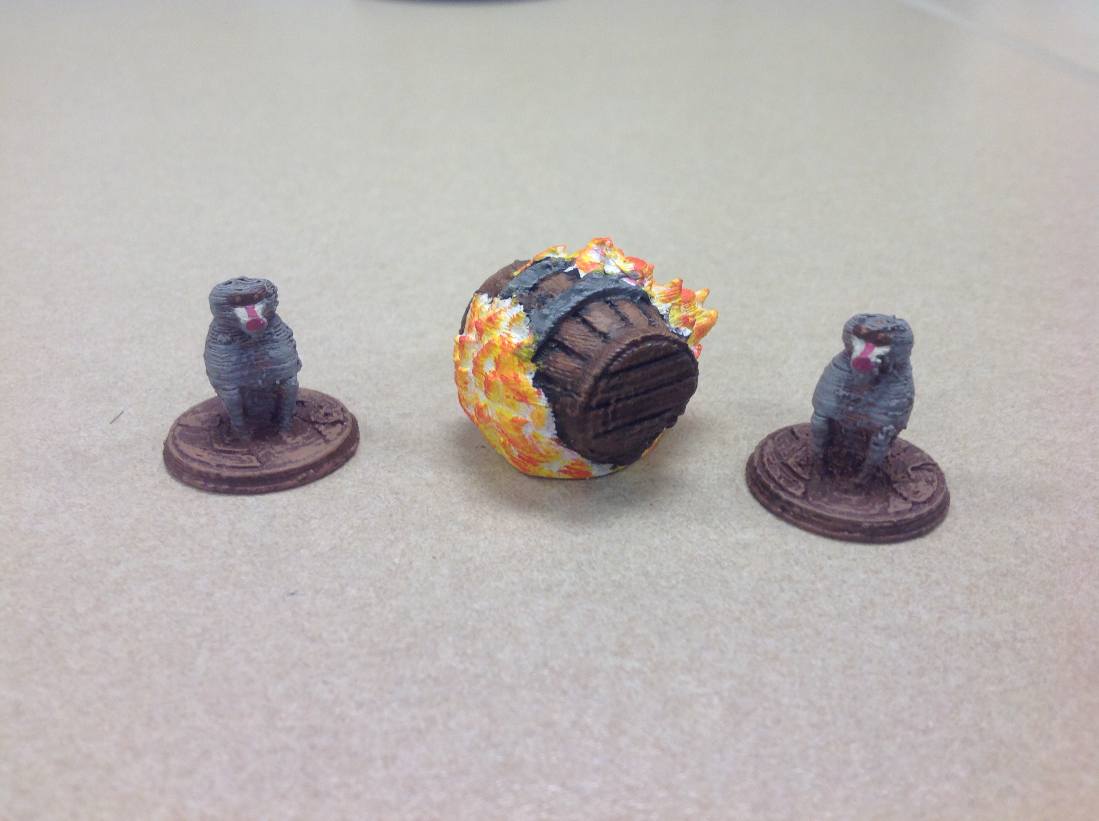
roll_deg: -0.7
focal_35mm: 35
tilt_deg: -29.6
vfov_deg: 40.6
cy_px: 410
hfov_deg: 52.7
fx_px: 1110
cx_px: 550
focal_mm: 4.28
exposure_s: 1/40
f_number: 2.4
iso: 64
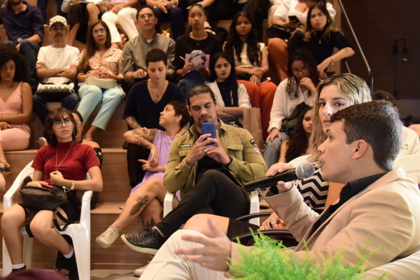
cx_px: 210
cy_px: 140
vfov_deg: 42.3
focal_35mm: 31
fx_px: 362
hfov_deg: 60.3
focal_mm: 31
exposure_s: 1/200
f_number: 4
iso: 4000
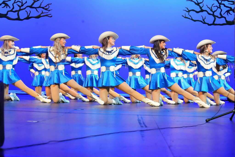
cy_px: 78
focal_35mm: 70
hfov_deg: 28.8
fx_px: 457
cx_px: 118
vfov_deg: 19.5
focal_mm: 70
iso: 16000
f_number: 8
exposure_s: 1/500
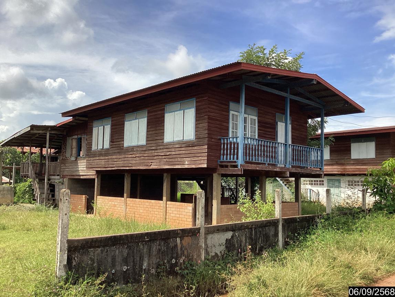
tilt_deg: +4.9
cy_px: 148
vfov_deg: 45.4
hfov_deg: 58.4
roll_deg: -1.2
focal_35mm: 31
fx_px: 354
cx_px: 198
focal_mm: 3.3
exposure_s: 1/1235
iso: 25
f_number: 2.4
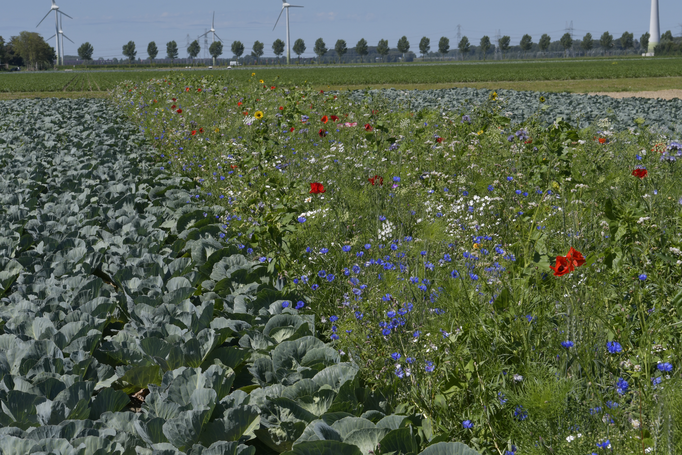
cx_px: 341
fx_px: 1648
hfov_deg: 23.4
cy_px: 228
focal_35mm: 87
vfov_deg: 15.7
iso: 200
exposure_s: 1/400
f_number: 14
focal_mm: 58
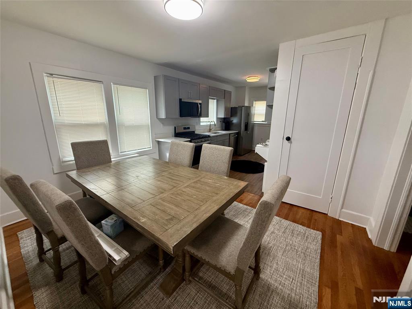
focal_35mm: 14
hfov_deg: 102.1
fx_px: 167
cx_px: 206
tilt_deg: -12.6
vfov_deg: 85.7
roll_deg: -1.0
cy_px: 154
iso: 320
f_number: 2.2
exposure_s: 1/120
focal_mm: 2.22
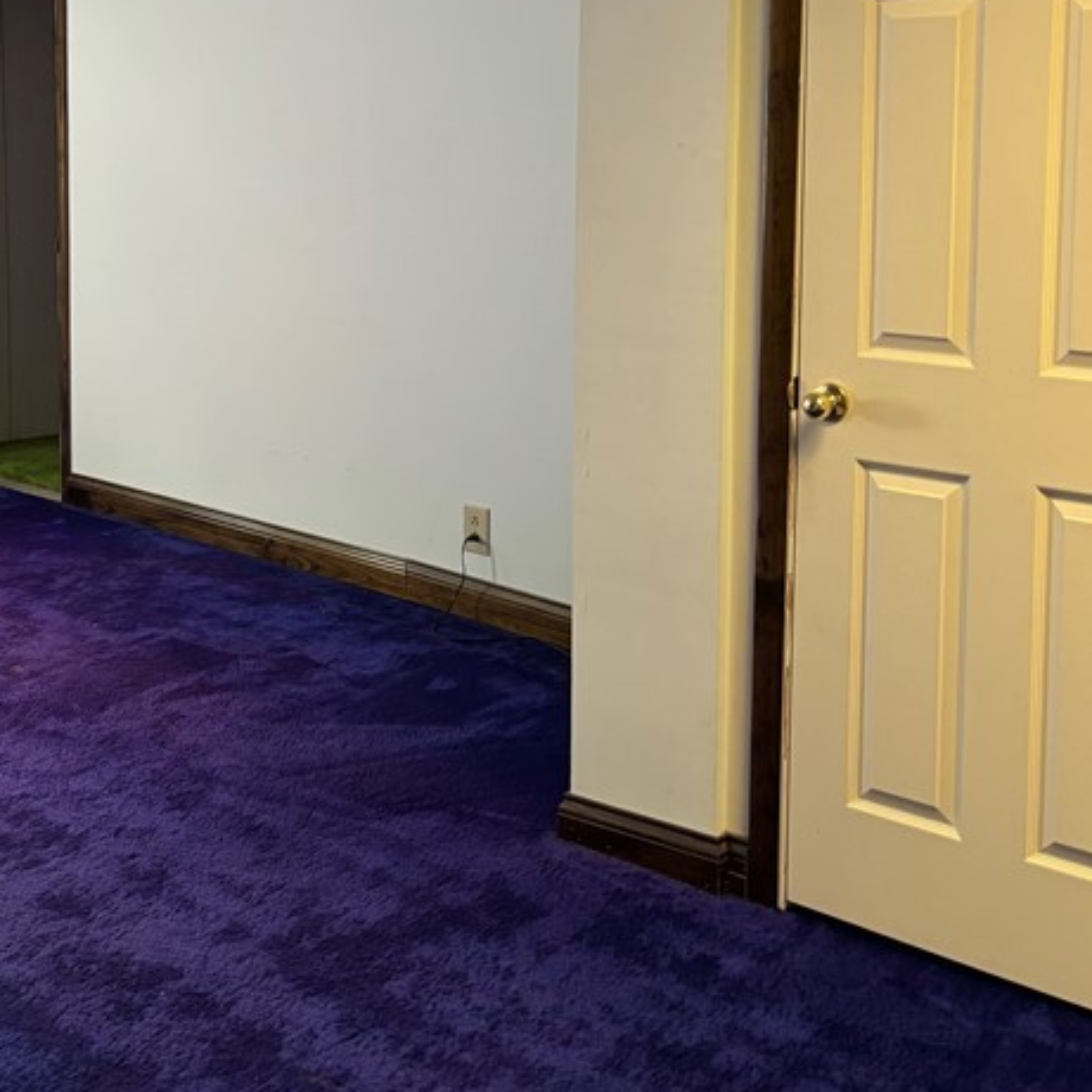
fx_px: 1820
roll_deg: -0.7
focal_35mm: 51
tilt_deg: -5.2
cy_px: 272
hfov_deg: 31.9
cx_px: 118
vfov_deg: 32.8
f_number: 1.6
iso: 125
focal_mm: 5.96
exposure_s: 1/60
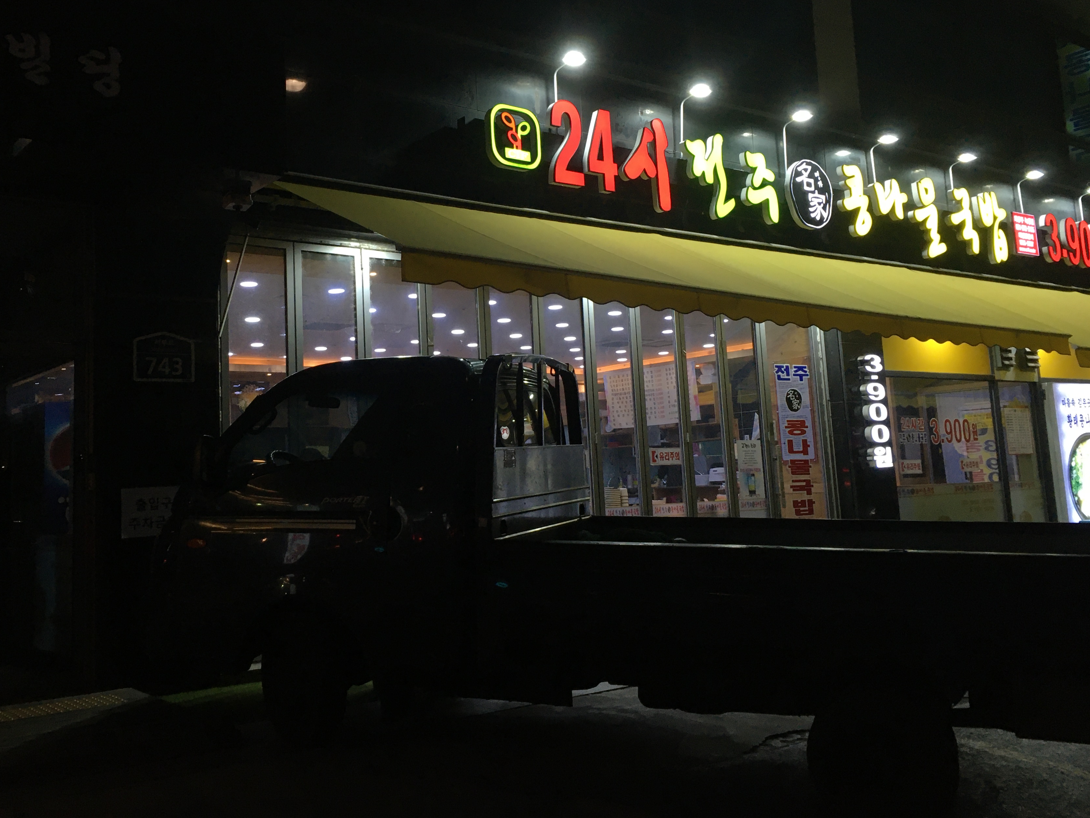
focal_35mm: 35
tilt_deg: +6.8
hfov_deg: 52.4
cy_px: 334
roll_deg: +2.3
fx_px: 1102
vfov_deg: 40.5
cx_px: 462
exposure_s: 1/30
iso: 40
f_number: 2.2
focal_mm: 4.15
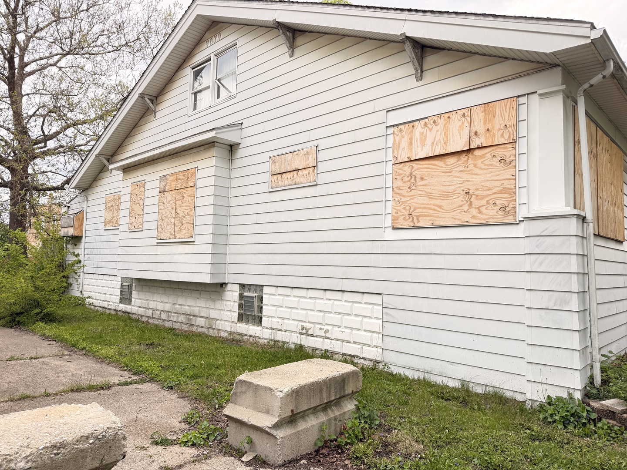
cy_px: 235
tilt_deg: +3.9
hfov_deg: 71.6
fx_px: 435
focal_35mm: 24
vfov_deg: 56.8
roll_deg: -0.8
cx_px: 314
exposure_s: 1/1314
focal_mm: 6.76
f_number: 1.78
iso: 100
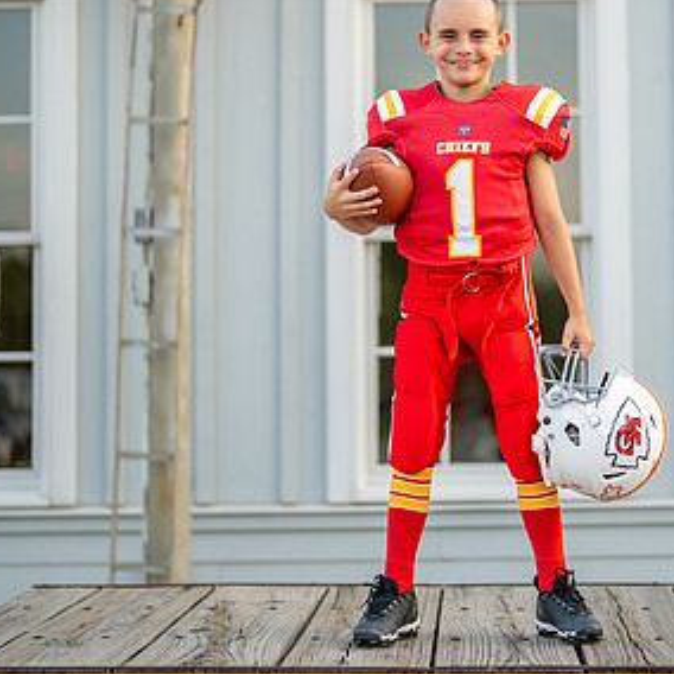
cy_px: 220
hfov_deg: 18.0
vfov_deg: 18.1
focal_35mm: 96
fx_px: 2115
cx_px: 480
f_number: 1.2
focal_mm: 50
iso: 200
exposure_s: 1/1600
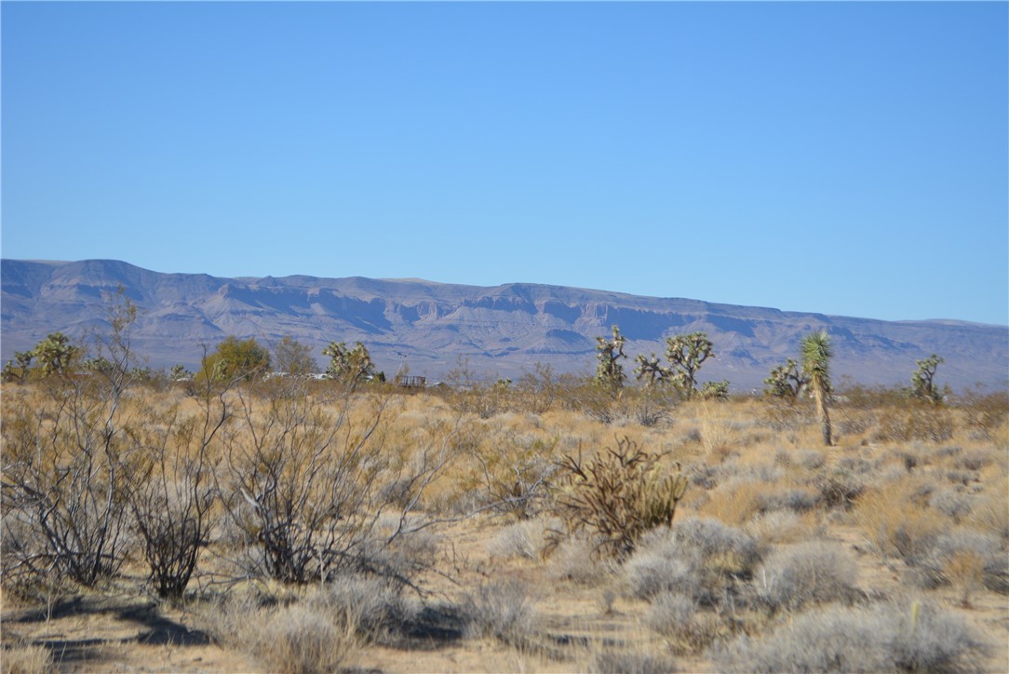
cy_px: 337
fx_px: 2313
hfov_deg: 24.6
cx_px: 504
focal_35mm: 82
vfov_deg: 16.6
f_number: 7.1
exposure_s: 1/1600
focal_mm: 55
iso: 400
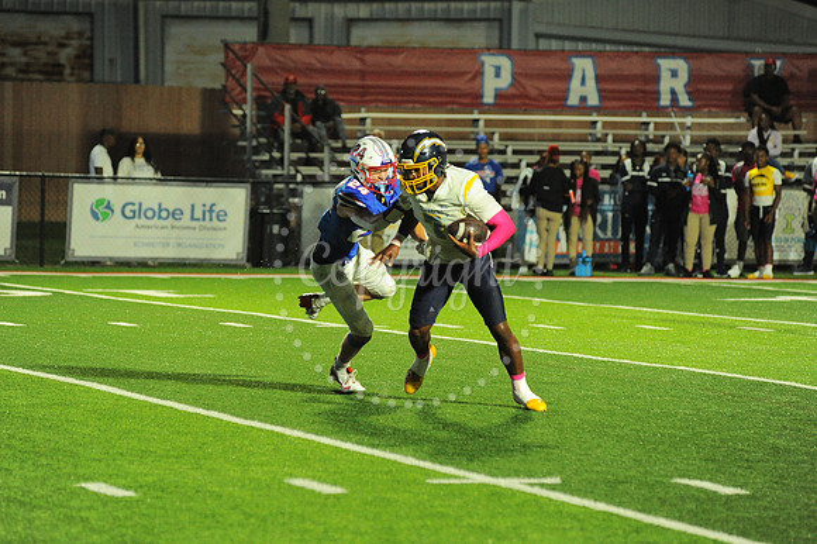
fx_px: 4536
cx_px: 408
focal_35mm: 200
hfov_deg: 10.3
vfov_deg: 6.9
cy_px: 272
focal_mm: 200
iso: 5000
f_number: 5
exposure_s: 1/640
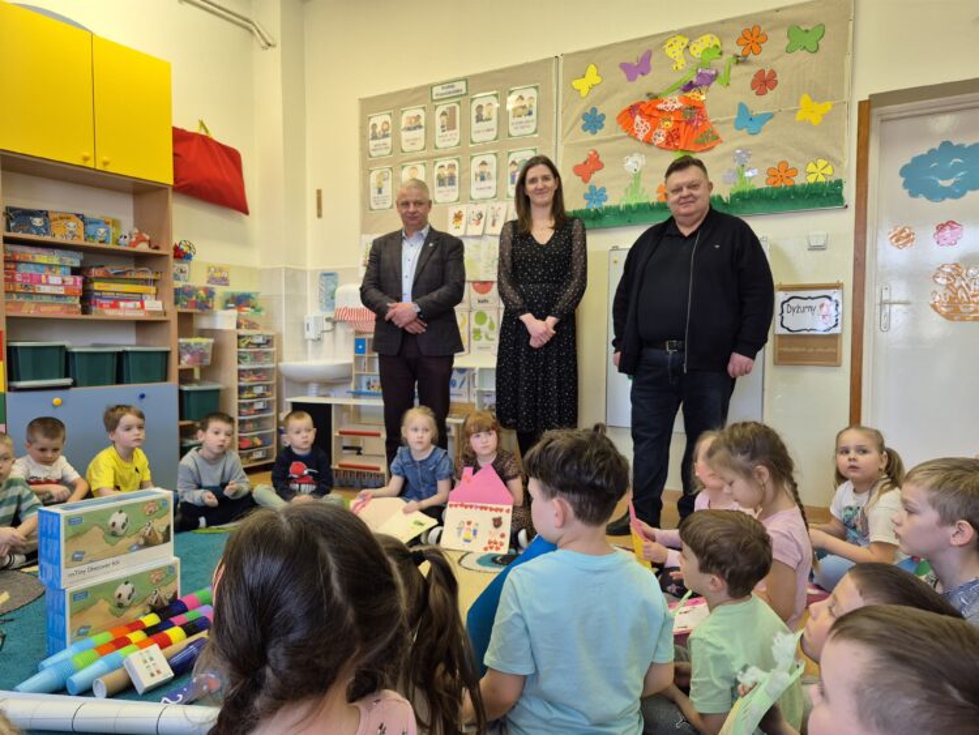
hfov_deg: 73.9
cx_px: 490
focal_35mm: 23
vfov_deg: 58.9
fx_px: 651
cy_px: 368
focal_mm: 5.4
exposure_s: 1/100
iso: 200
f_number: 1.8
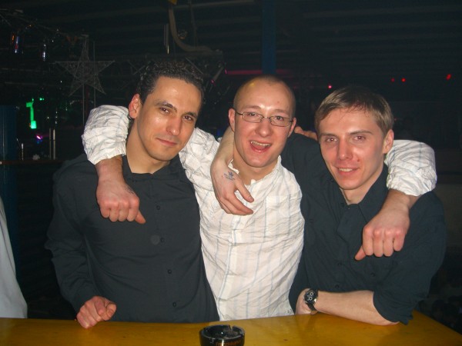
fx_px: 507
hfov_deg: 49.0
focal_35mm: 38
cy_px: 173
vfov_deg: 37.7
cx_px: 231
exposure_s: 1/60
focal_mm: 7.9
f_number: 2.8
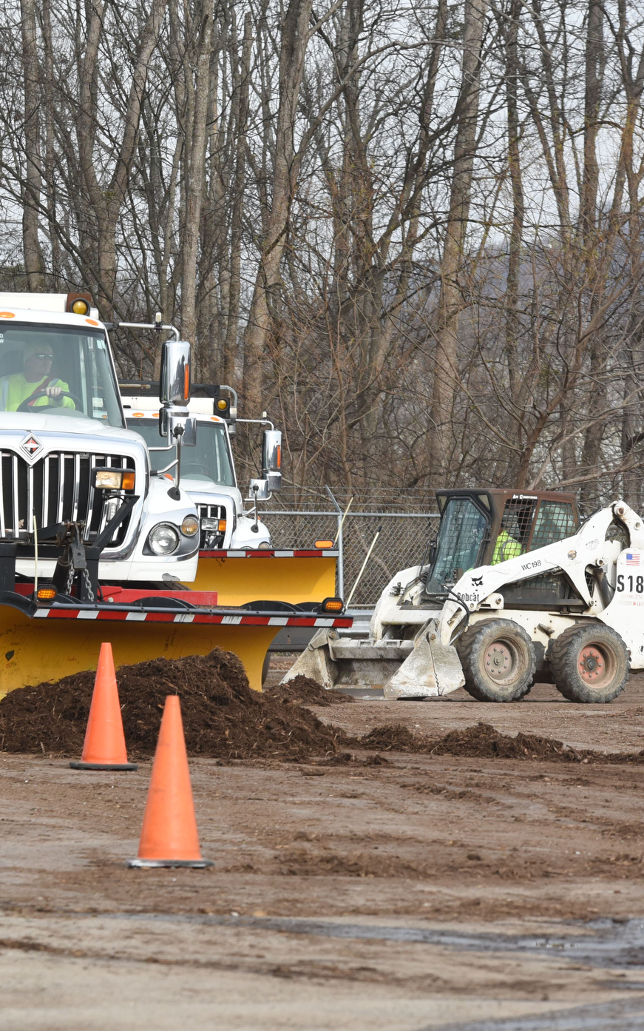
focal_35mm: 325
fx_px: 9124
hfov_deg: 4.0
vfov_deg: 6.5
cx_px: 74
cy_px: 464
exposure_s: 1/1250
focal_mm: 185
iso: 800
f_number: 7.1
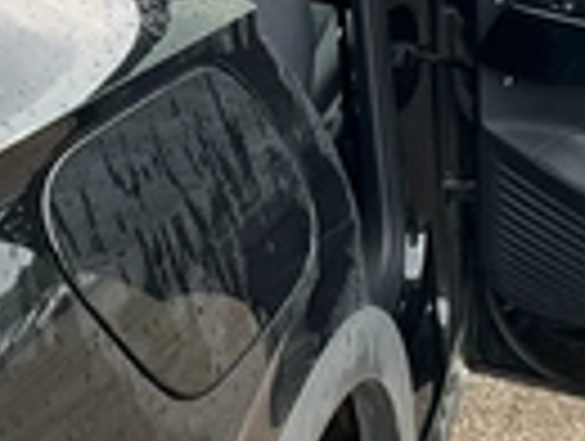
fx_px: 1456
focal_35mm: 86
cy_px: -50
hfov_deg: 22.2
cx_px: 522
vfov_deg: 16.7
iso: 25
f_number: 1.8
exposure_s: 1/265
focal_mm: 3
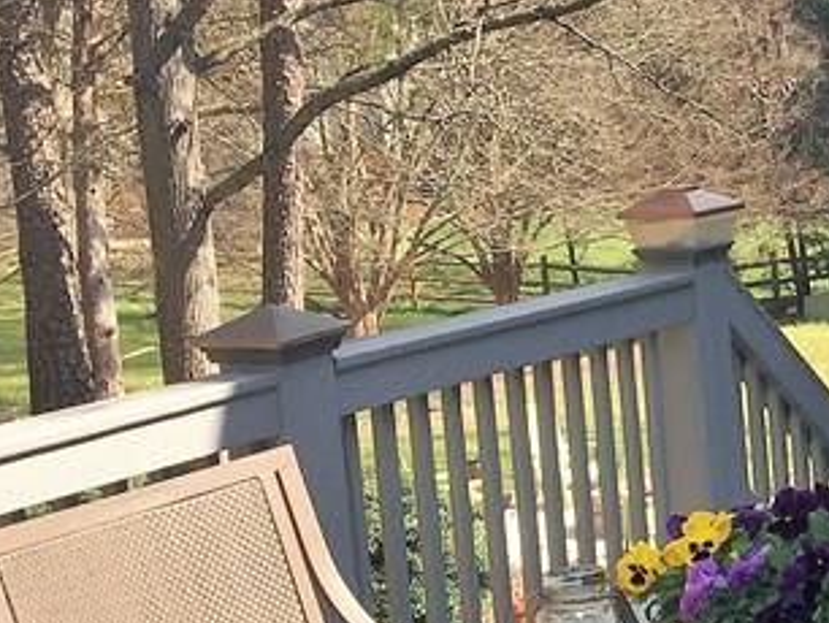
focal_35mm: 97
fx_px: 2325
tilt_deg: -9.3
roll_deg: +3.4
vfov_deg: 15.3
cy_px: 382
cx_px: 1013
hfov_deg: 19.0
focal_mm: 4.15
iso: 32
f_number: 2.2
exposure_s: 1/706
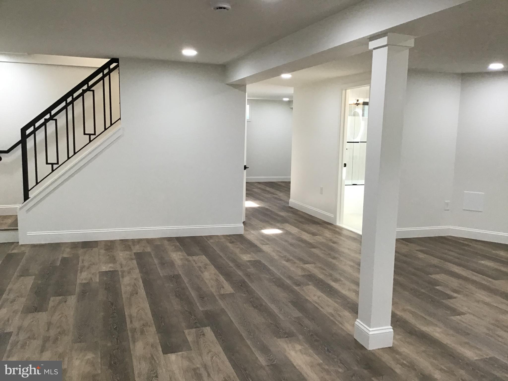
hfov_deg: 58.4
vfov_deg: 45.4
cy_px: 190
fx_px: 455
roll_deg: -0.2
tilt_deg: -8.0
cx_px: 254
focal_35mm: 31
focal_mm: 3.3
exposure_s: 1/30
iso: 40
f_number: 2.4
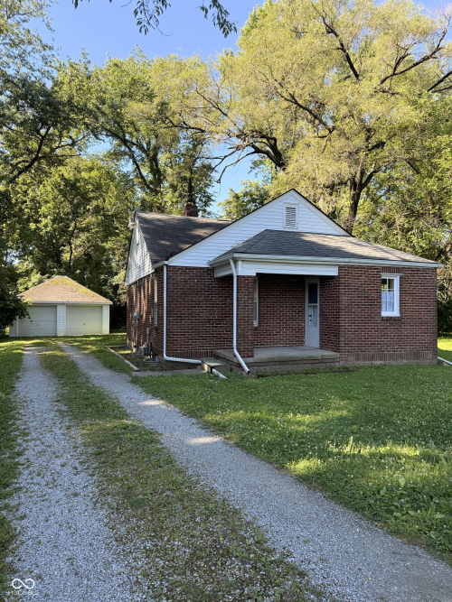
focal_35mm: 24
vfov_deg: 71.6
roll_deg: -0.5
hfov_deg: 56.8
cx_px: 226
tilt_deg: +2.7
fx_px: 418
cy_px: 301
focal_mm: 6.76
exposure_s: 1/822
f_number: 1.78
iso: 100
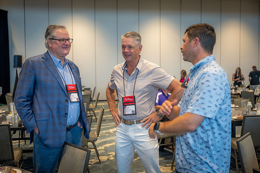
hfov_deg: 50.7
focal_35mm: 38
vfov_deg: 35.1
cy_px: 86
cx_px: 130
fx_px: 274
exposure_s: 1/100
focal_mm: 38
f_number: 2.8
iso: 640
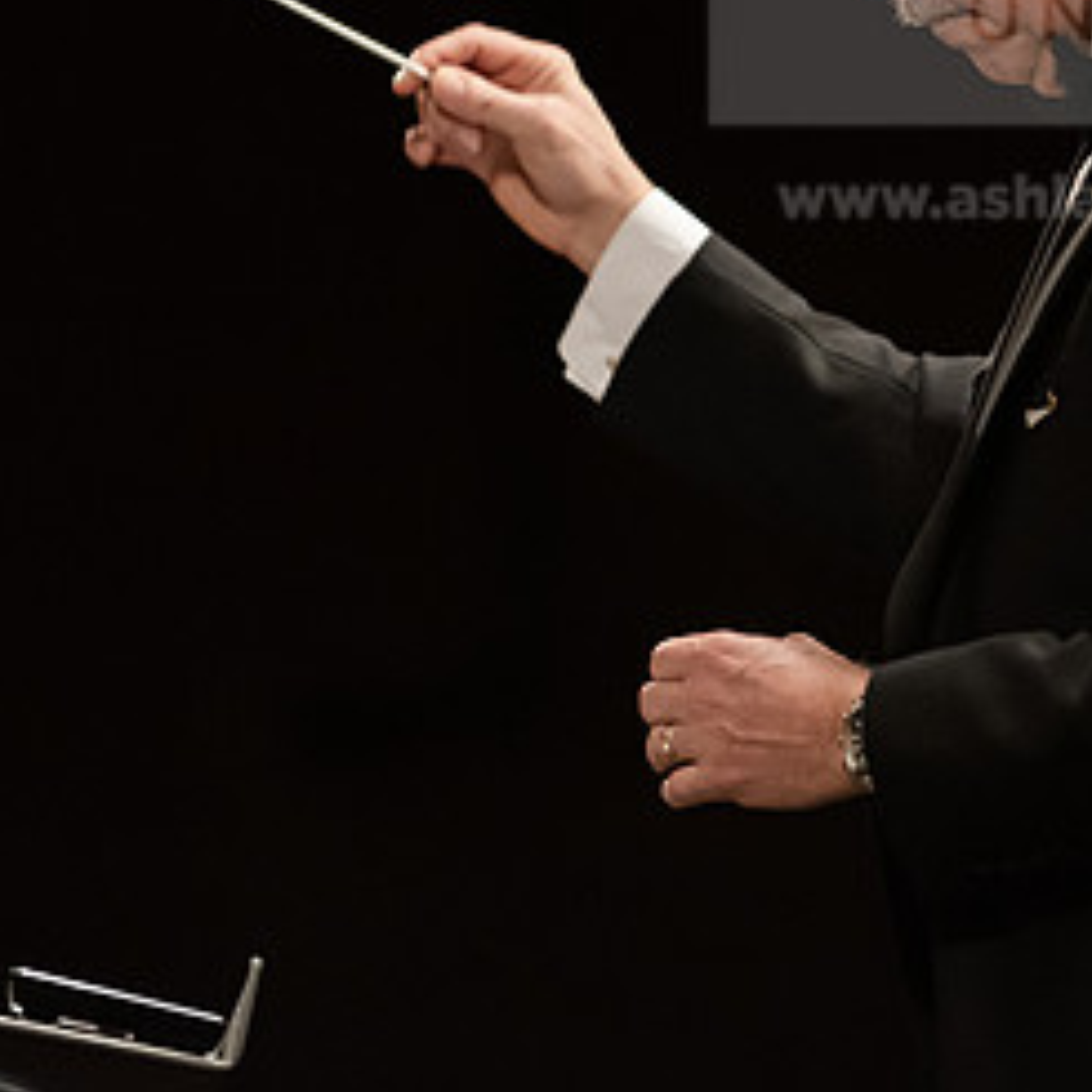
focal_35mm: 604
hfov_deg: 2.9
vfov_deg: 2.9
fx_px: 21557
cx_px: 575
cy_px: 292
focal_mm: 300
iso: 4000
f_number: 2.8
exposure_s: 1/250
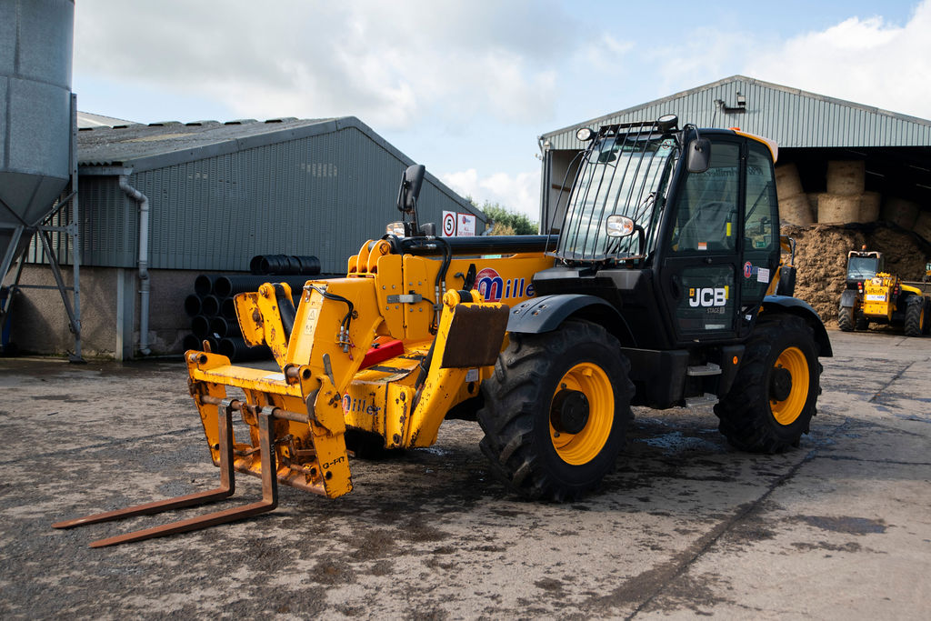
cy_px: 346
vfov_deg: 33.1
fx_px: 1045
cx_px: 519
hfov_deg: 47.9
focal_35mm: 40
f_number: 5
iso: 250
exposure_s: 1/800
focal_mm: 35
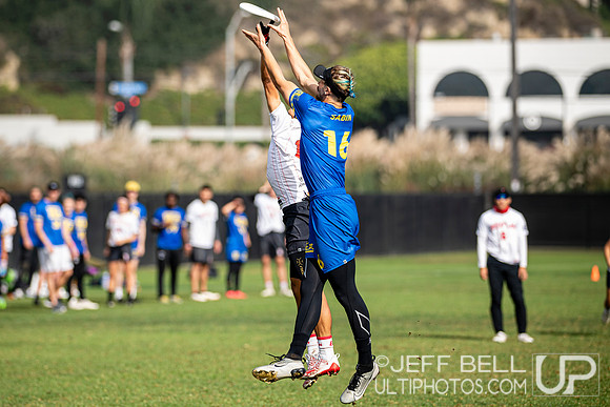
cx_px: 261
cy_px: 178
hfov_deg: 8.1
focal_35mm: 255
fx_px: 4329
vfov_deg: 5.4
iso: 100
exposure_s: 1/1250
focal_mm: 210
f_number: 3.2
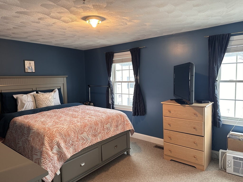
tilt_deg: -3.9
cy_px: 91
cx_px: 122
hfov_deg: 71.6
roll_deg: +1.2
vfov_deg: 56.8
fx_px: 168
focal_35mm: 24
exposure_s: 1/120
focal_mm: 6.86
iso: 200
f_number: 1.78
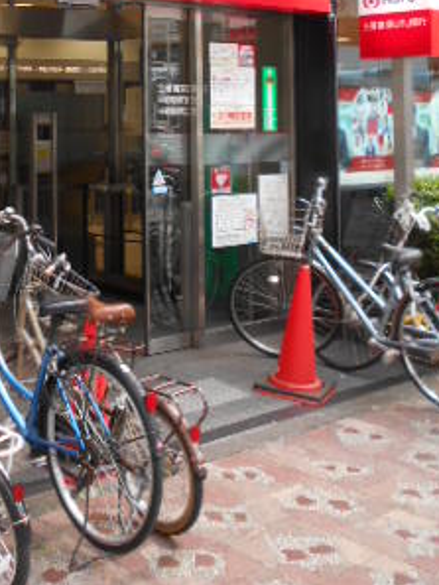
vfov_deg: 32.6
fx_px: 946
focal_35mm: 56
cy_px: 57
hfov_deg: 25.8
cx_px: 104
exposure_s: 1/60
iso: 80
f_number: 3.2
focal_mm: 4.6
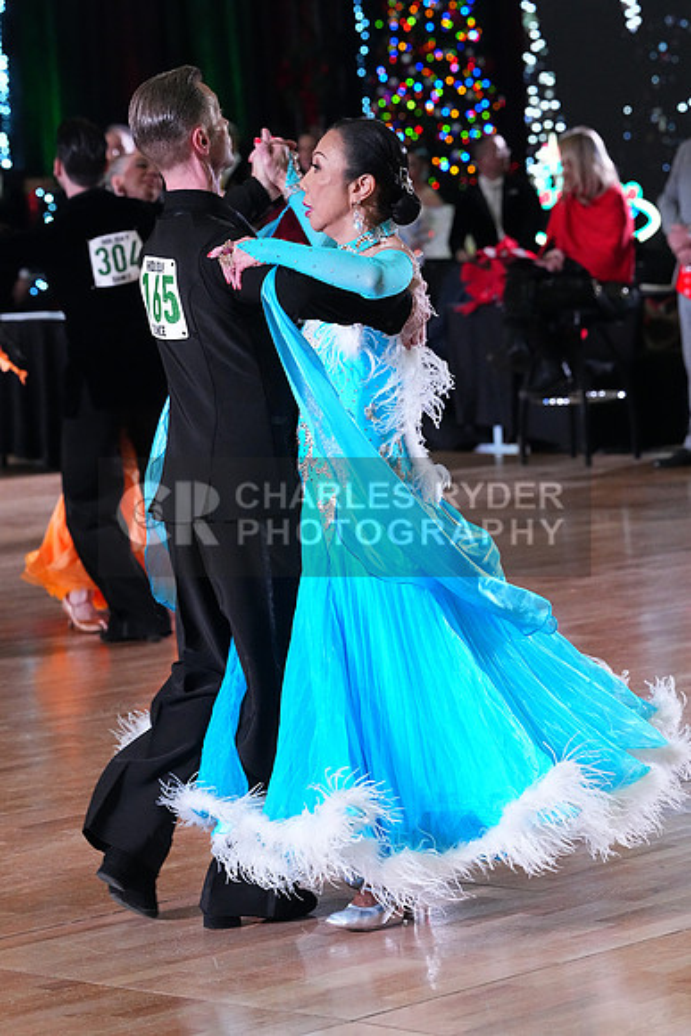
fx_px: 3884
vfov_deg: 15.2
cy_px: 518
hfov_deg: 10.2
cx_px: 346
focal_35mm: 135
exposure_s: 1/400
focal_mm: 135
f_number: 6.3
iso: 10000
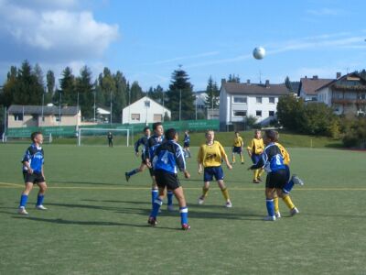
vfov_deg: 40.7
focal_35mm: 35
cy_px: 138
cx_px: 183
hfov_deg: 52.6
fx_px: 370
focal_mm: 5.8
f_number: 4.3
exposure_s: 1/500
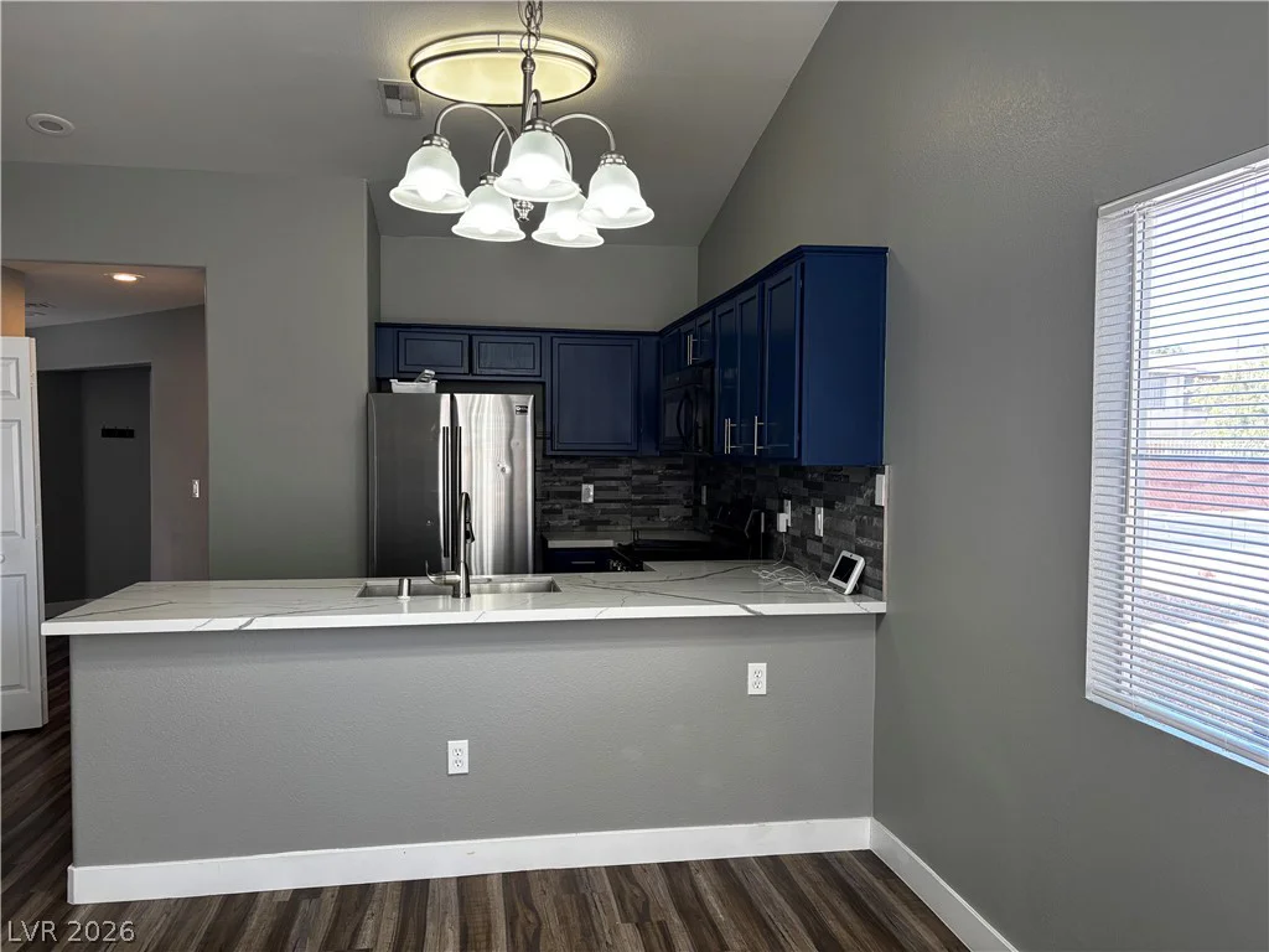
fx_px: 953
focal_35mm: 26
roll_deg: -0.1
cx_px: 634
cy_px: 476
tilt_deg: -2.4
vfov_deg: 53.1
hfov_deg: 67.3
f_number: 1.6
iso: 125
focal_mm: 5.96
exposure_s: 1/120
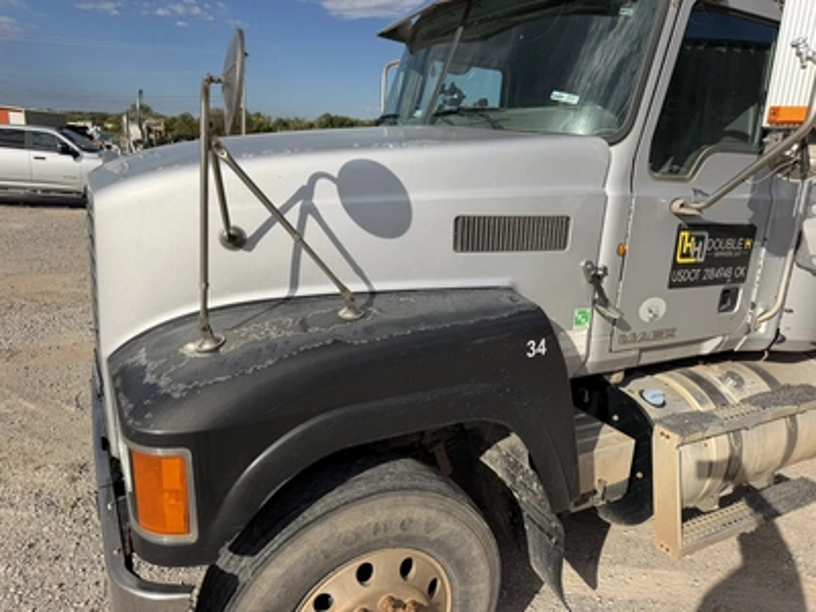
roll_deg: -3.0
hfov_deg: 71.6
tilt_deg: -14.2
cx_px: 408
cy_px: 306
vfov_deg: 56.8
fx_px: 566
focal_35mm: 24
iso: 80
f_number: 1.78
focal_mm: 6.76
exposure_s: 1/8130
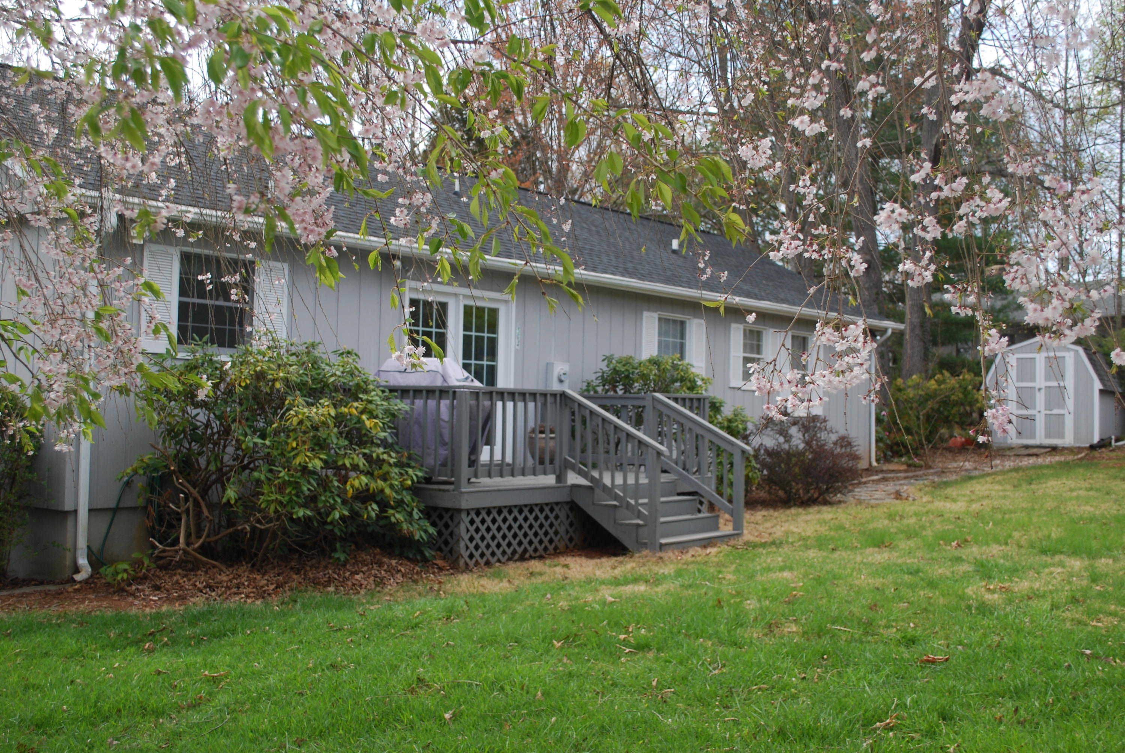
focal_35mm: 39
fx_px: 1220
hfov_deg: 49.5
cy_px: 376
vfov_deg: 34.3
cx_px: 562
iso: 160
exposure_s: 1/125
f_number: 5.6
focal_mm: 26
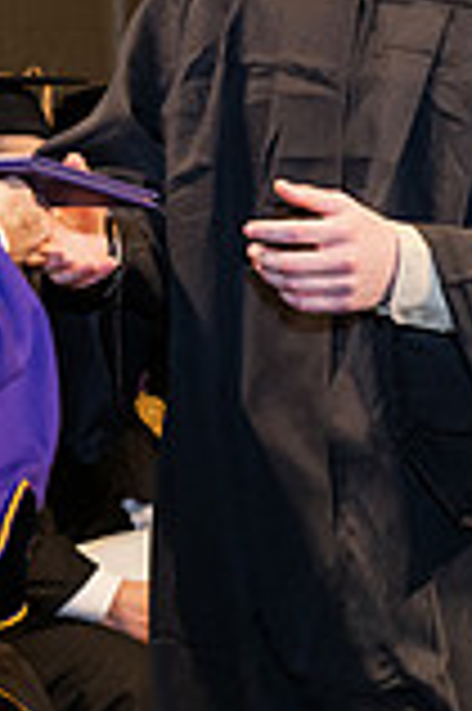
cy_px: 38
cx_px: -63
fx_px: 4494
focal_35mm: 228
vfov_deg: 9.0
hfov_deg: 6.0
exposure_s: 1/200
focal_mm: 62
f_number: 6.3
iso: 1600
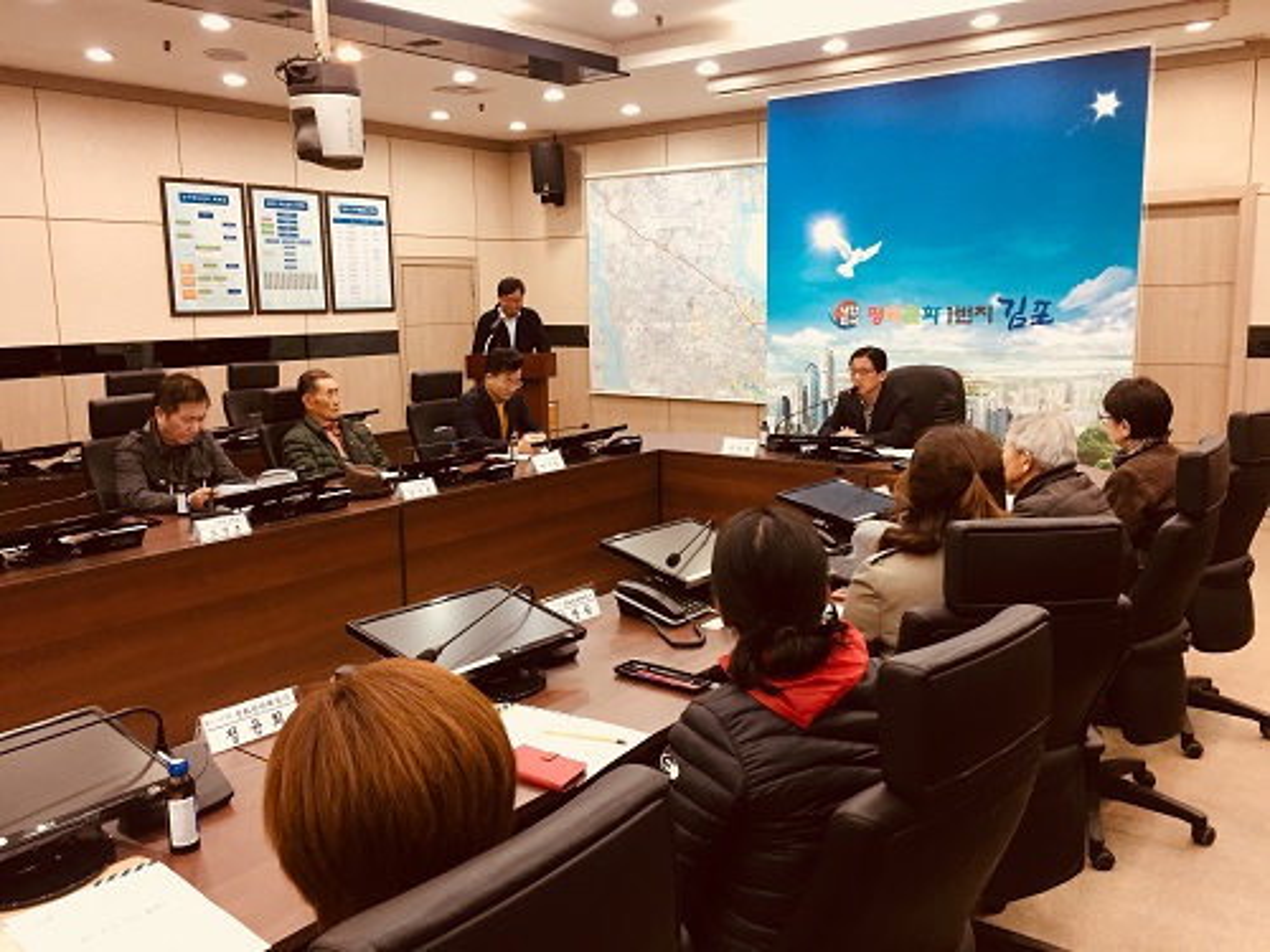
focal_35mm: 29
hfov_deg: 61.7
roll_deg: +0.8
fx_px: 1064
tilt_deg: -8.8
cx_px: 635
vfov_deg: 48.2
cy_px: 476
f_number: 2.2
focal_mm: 4.15
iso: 125
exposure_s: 1/30
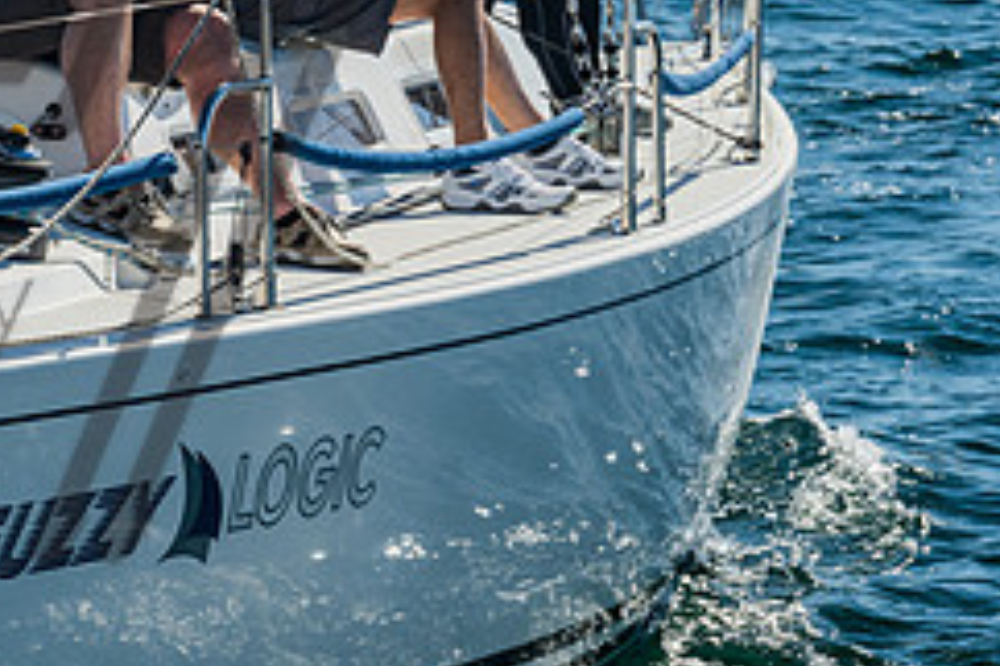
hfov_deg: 7.3
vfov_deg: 4.9
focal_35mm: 281
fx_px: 7800
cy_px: -12
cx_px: -106
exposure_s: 1/320
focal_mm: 110
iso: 400
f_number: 10
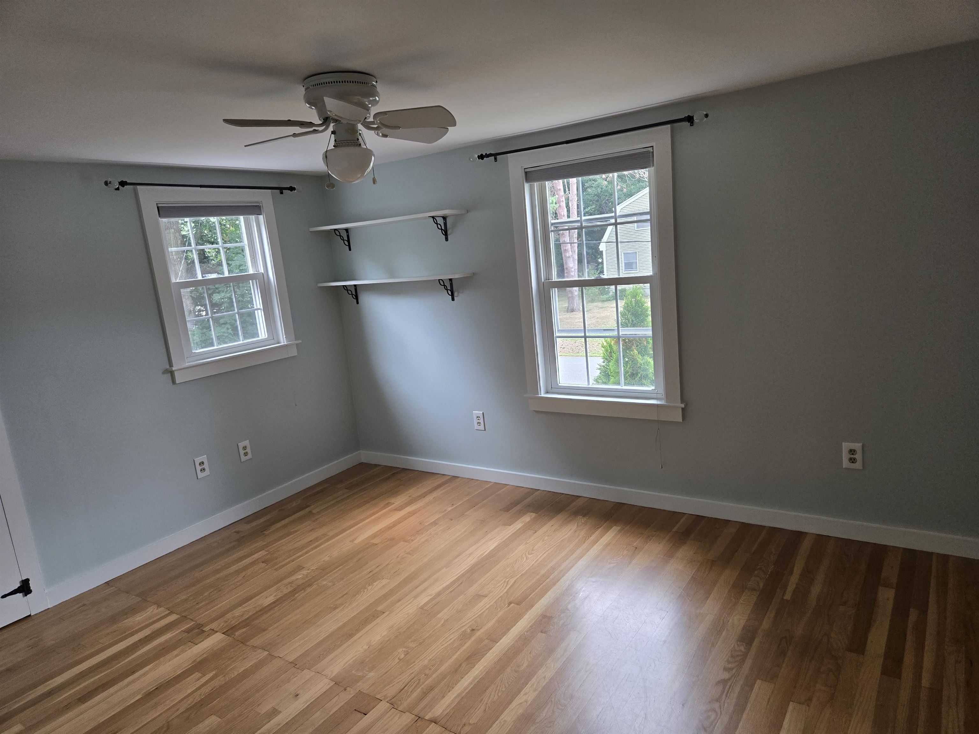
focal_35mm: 23
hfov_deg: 73.9
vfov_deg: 58.9
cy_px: 367
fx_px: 650
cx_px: 490
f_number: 1.8
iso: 125
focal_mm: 5.4
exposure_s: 1/180
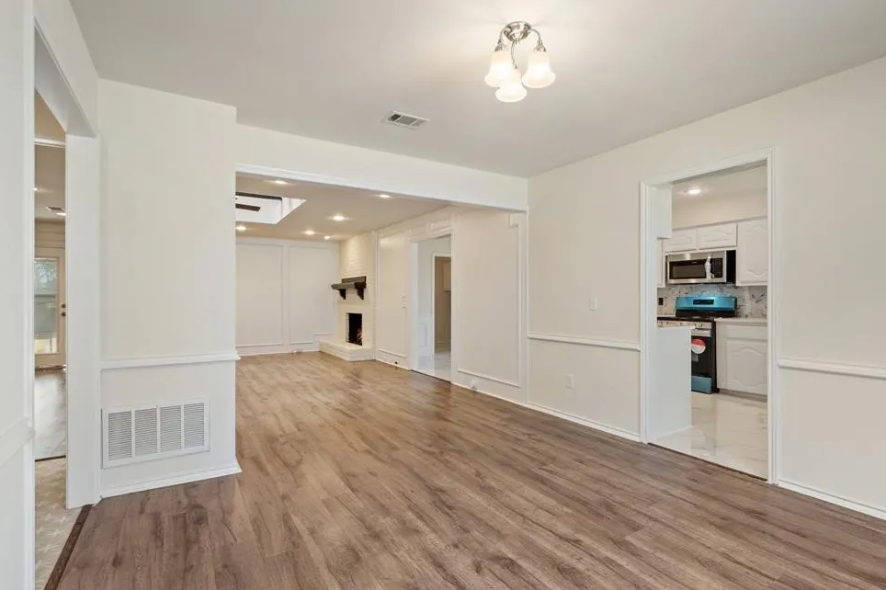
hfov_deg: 93.3
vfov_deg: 70.4
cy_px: 299
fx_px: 418
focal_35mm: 17
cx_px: 445
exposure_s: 1/3
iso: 320
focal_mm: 16
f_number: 8
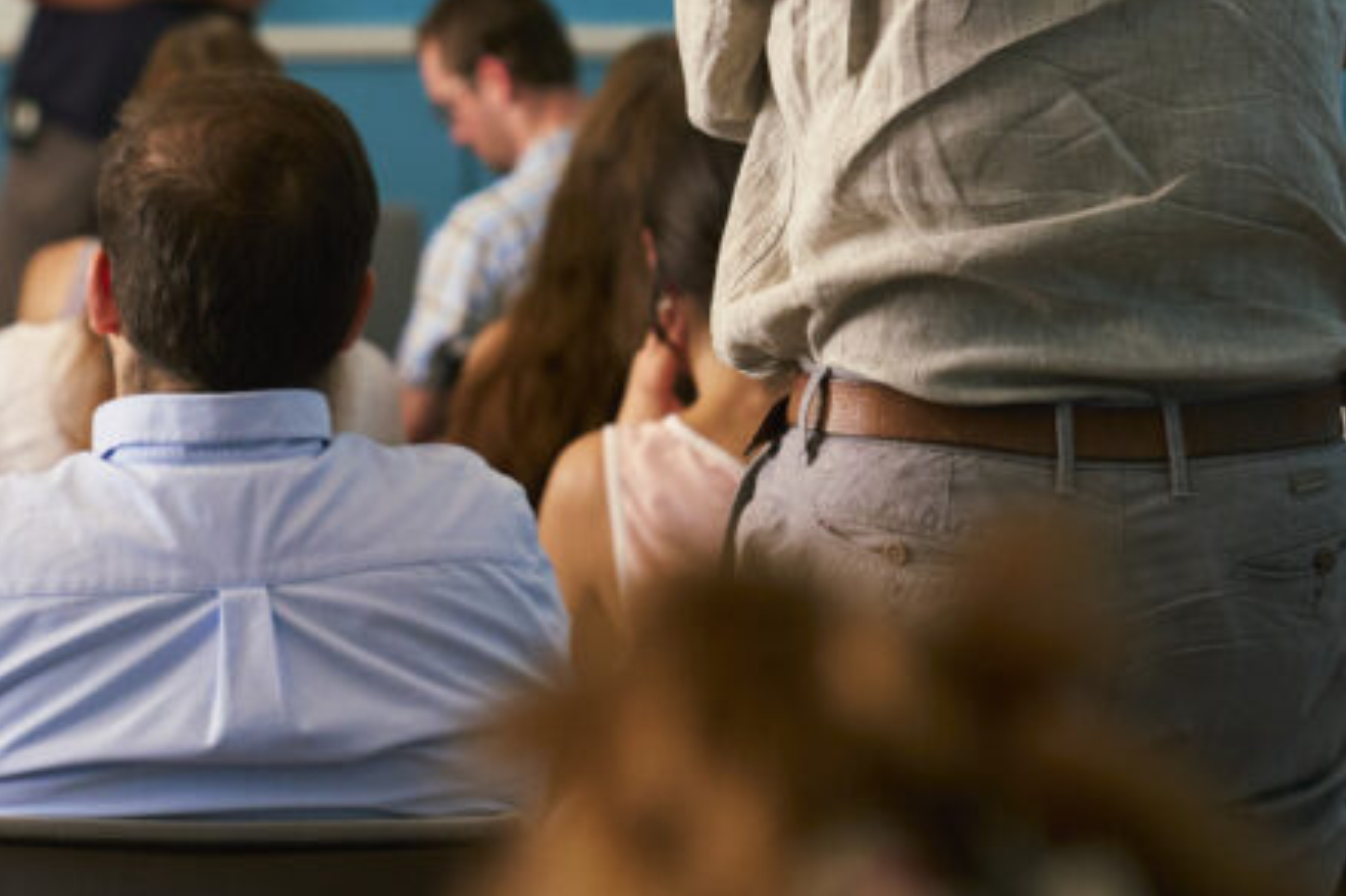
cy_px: -35
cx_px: 278
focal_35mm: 157
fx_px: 5868
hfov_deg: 13.0
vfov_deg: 8.7
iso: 1250
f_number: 2.8
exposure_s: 1/200
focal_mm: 67
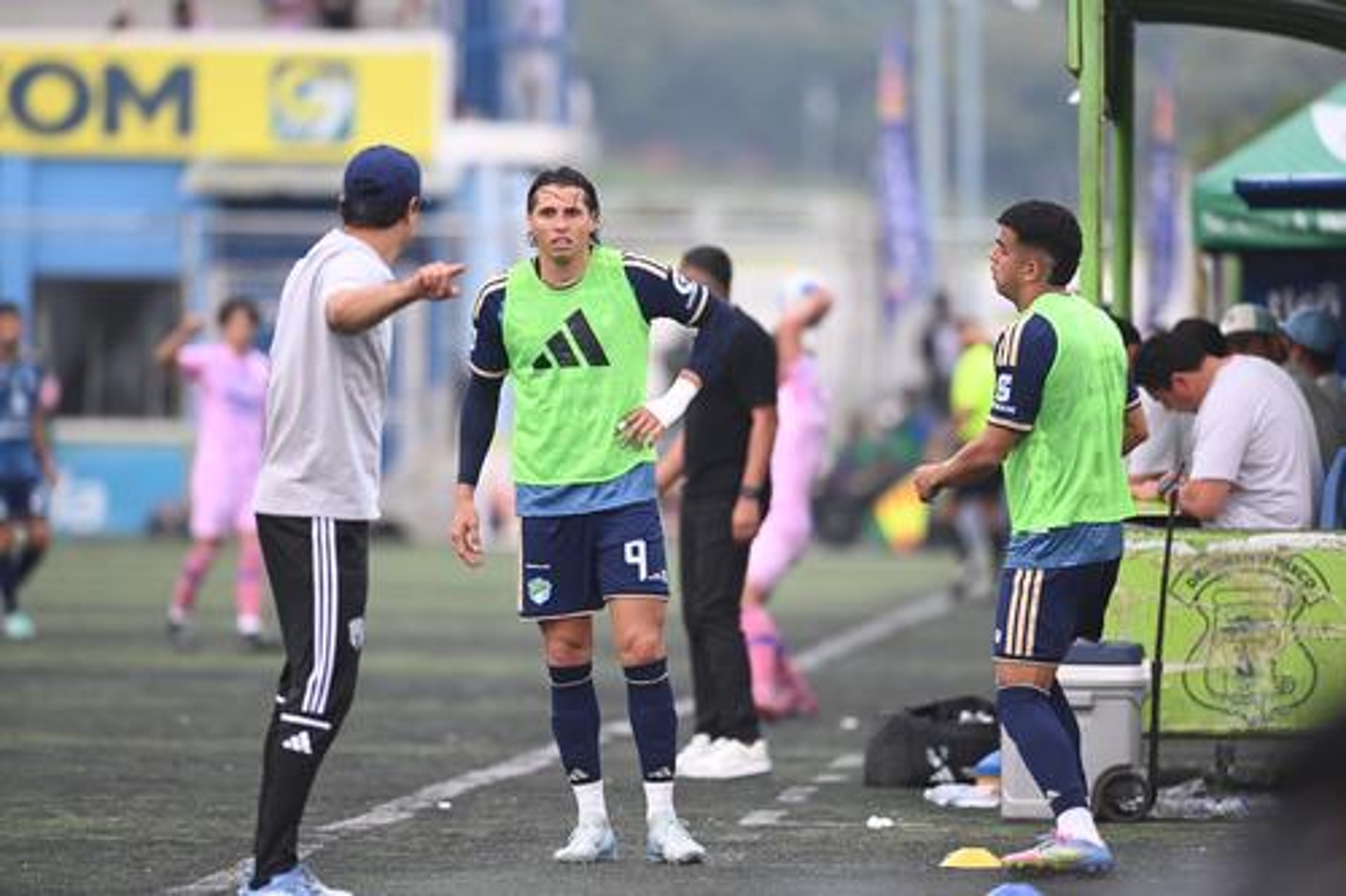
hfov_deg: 6.9
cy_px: 448
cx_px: 673
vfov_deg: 4.6
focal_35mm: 300
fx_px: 11212
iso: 1250
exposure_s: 1/1250
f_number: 3.2
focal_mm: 300
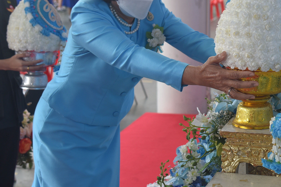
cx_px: 219
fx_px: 695
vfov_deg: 15.2
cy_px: 26
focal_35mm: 89
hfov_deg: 22.6
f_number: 5
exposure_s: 1/80
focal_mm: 40
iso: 500
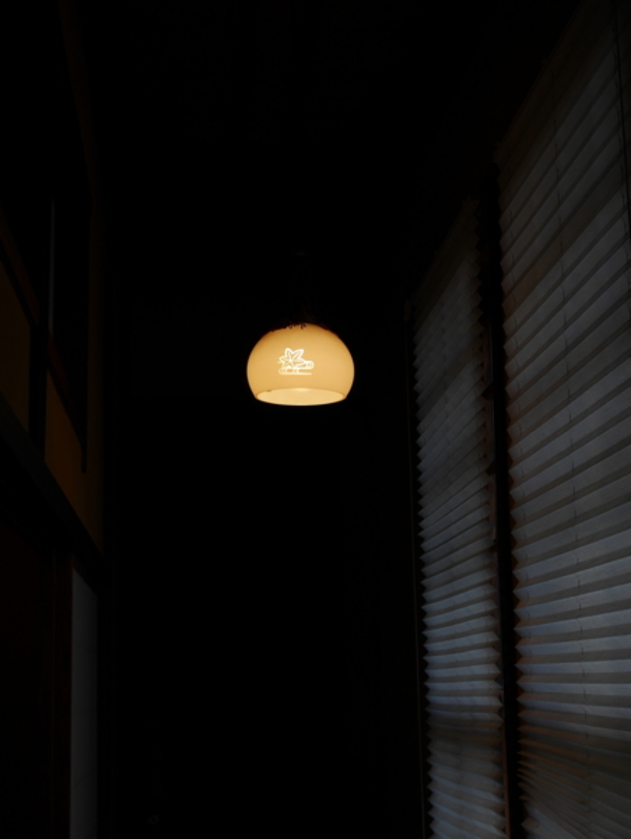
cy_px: 420
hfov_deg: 23.0
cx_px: 316
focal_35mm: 64
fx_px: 1553
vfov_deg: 30.2
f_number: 5.6
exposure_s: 1/125
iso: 200
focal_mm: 32
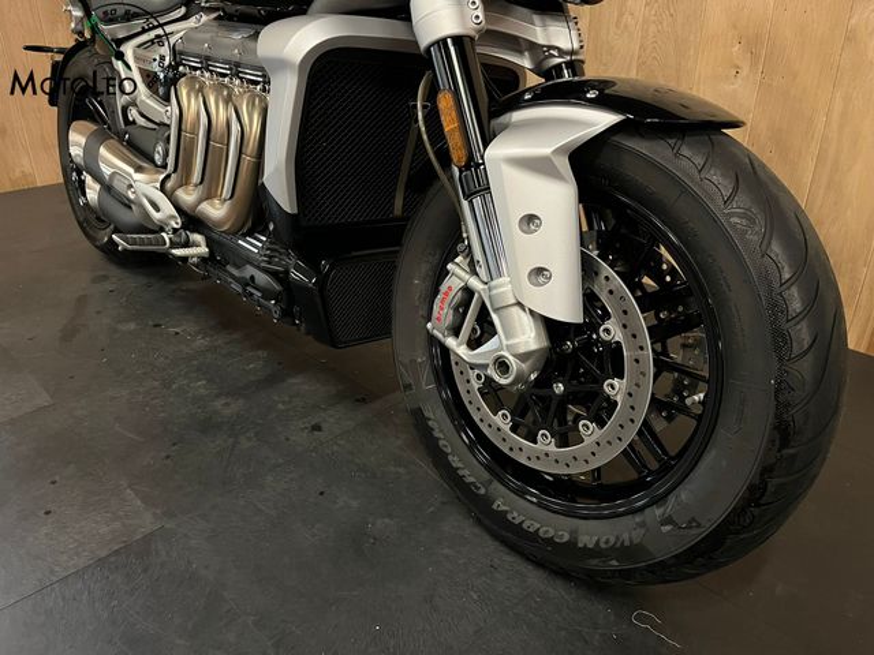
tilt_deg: -27.0
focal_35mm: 26
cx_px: 437
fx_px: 656
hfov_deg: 67.3
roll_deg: -0.2
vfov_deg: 53.1
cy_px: 328
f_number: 1.6
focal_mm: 5.1
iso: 500
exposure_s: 1/25
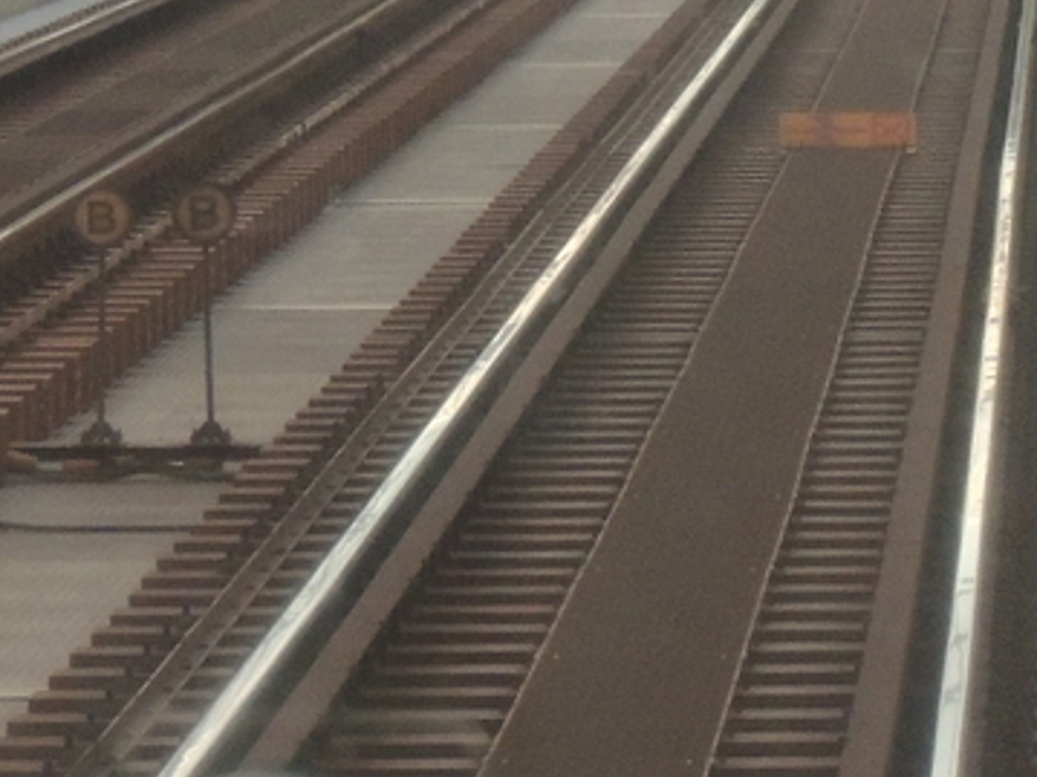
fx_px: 12009
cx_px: 789
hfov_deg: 4.9
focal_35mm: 401
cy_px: -113
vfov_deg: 3.7
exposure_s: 1/640
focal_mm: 21.4
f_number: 4.2
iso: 800
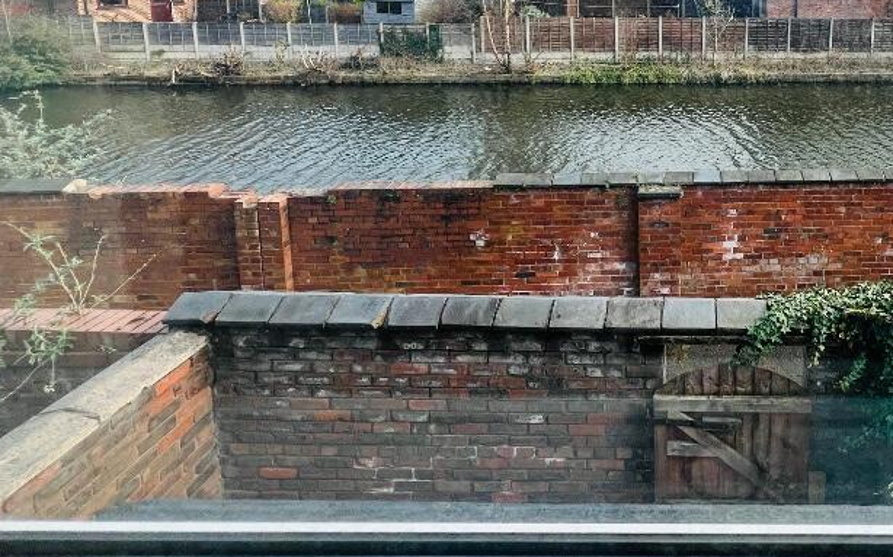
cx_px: 710
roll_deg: -0.3
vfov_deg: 46.9
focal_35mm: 23
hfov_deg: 69.9
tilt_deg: -8.0
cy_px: 41
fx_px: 559
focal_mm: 1.57
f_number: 1.8
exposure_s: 1/485
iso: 32
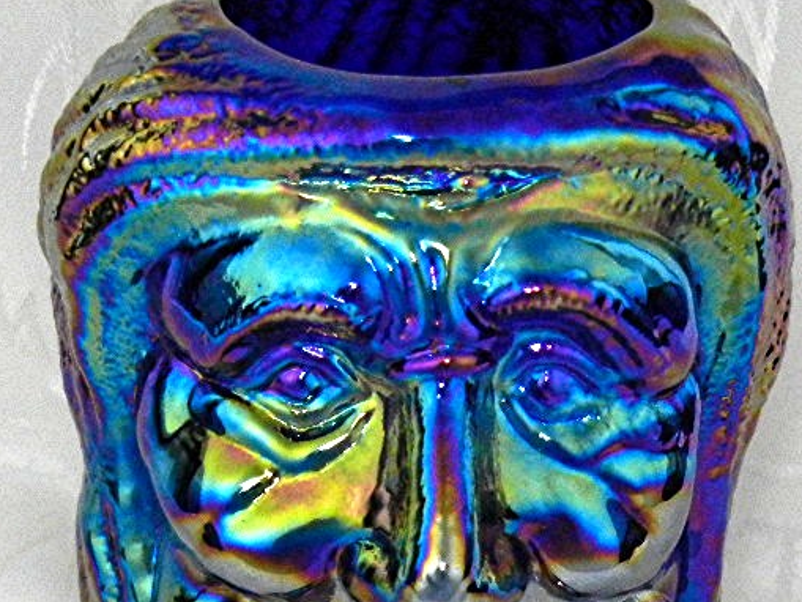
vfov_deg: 9.6
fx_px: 3592
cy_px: 489
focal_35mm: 155
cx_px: 449
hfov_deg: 12.7
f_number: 8.6
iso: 800
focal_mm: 13.9
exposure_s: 1/30
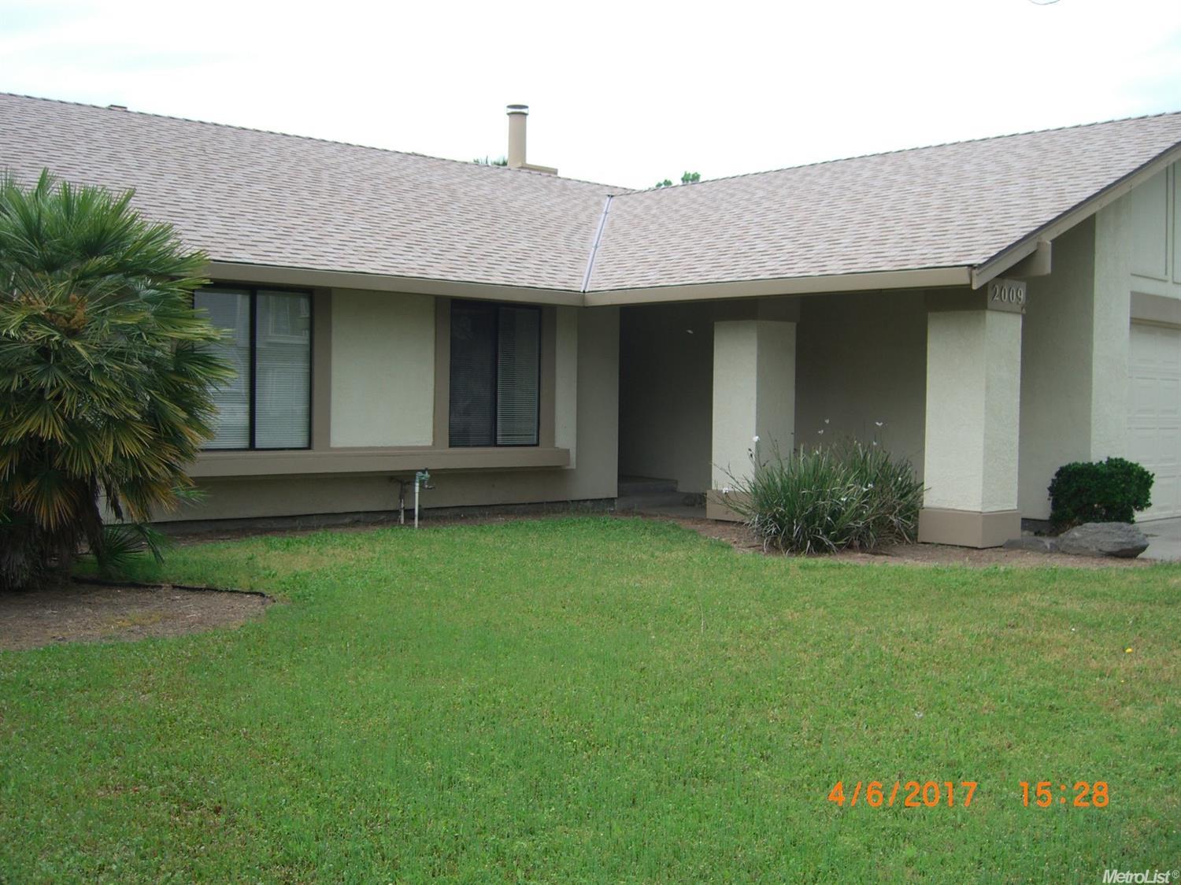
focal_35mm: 38
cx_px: 590
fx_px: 1296
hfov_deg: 49.0
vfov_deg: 37.7
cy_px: 442
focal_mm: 7.9
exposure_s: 1/125
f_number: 2.8
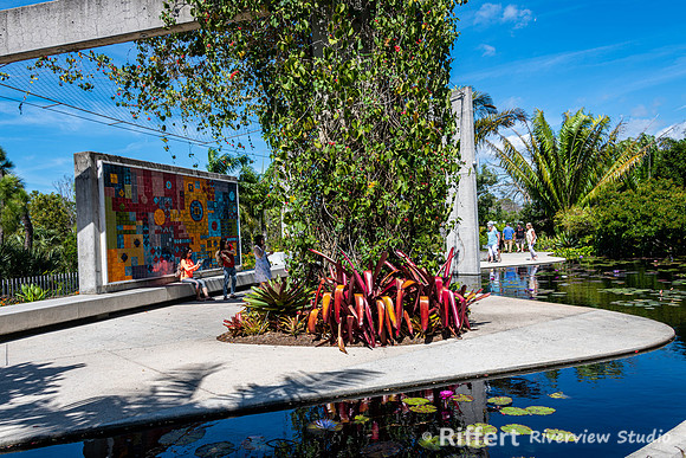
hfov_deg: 65.5
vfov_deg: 46.4
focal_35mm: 28
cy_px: 229
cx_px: 343
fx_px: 534
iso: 64
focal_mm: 28
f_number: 8
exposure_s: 1/160
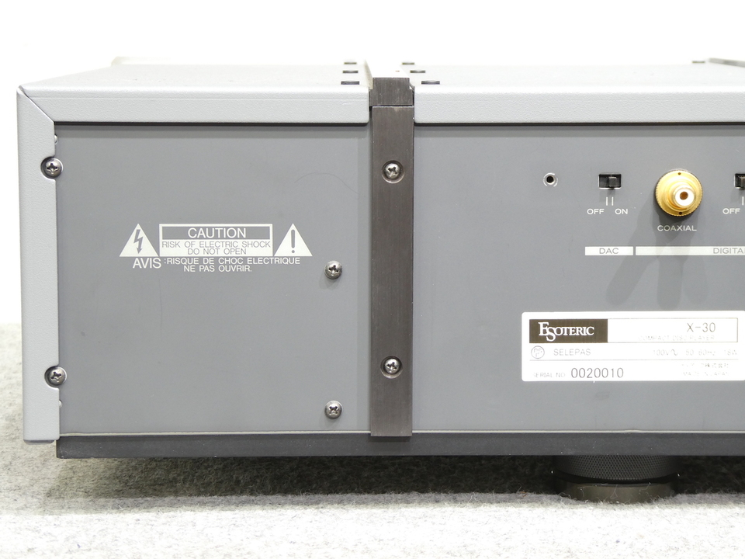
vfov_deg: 16.4
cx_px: 372
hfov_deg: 21.8
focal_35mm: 90
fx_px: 1937
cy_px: 280
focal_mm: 16.1
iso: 200
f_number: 4.9
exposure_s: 1/3.2
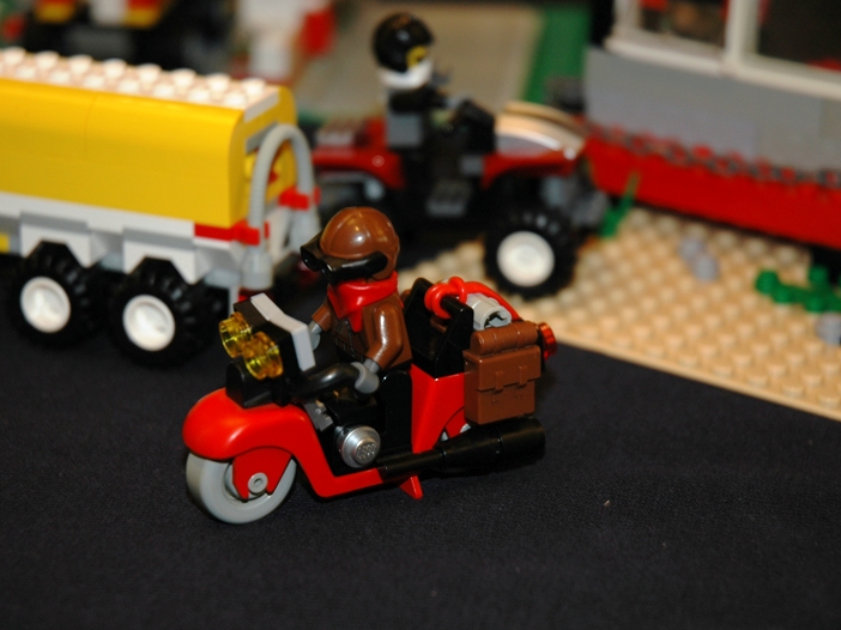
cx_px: 387
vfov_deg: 12.9
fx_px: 2793
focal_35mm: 115
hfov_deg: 17.1
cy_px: 317
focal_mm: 70
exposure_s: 1/60
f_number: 4.5
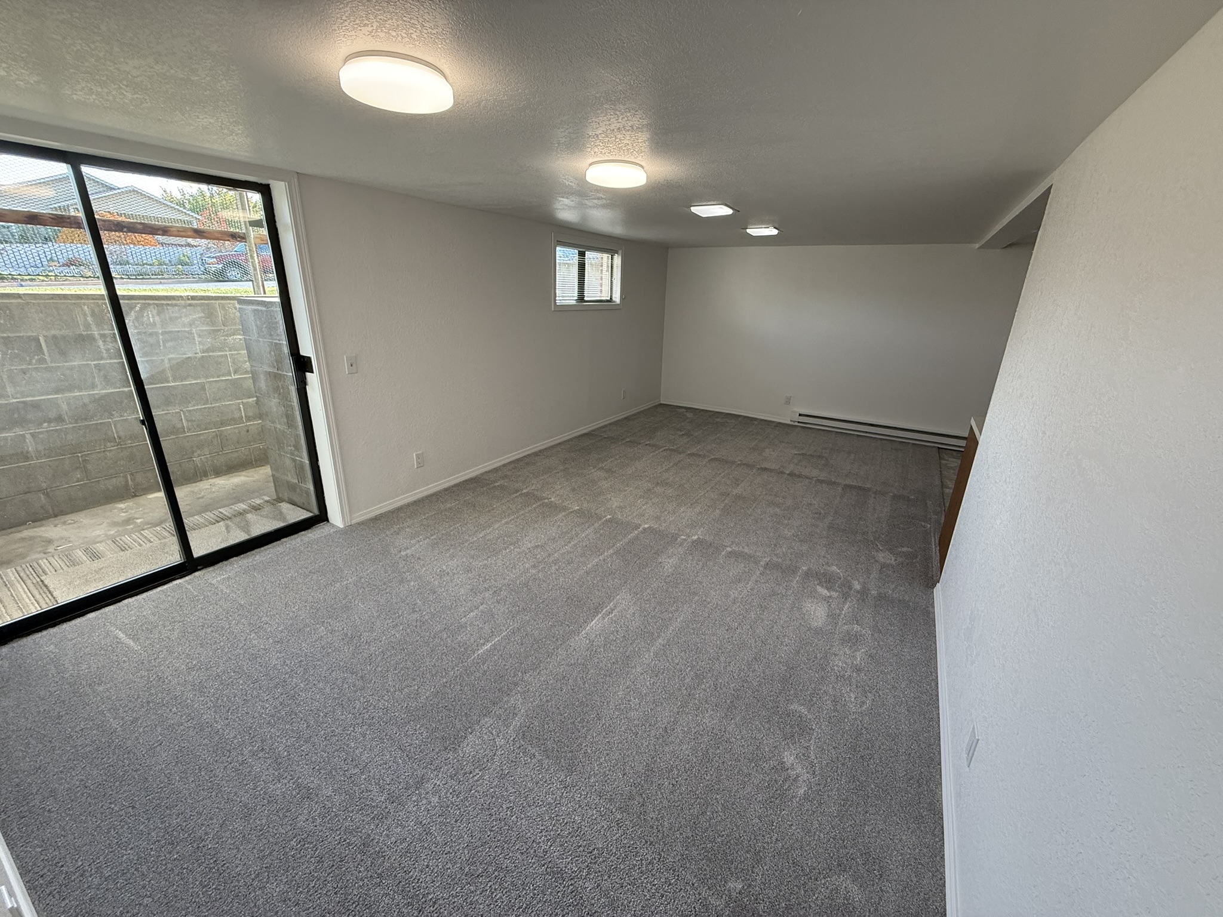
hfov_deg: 102.1
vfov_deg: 85.7
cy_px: 458
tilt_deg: -18.3
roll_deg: -2.0
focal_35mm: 14
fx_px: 495
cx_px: 612
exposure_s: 1/120
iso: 160
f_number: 2.2
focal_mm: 2.22
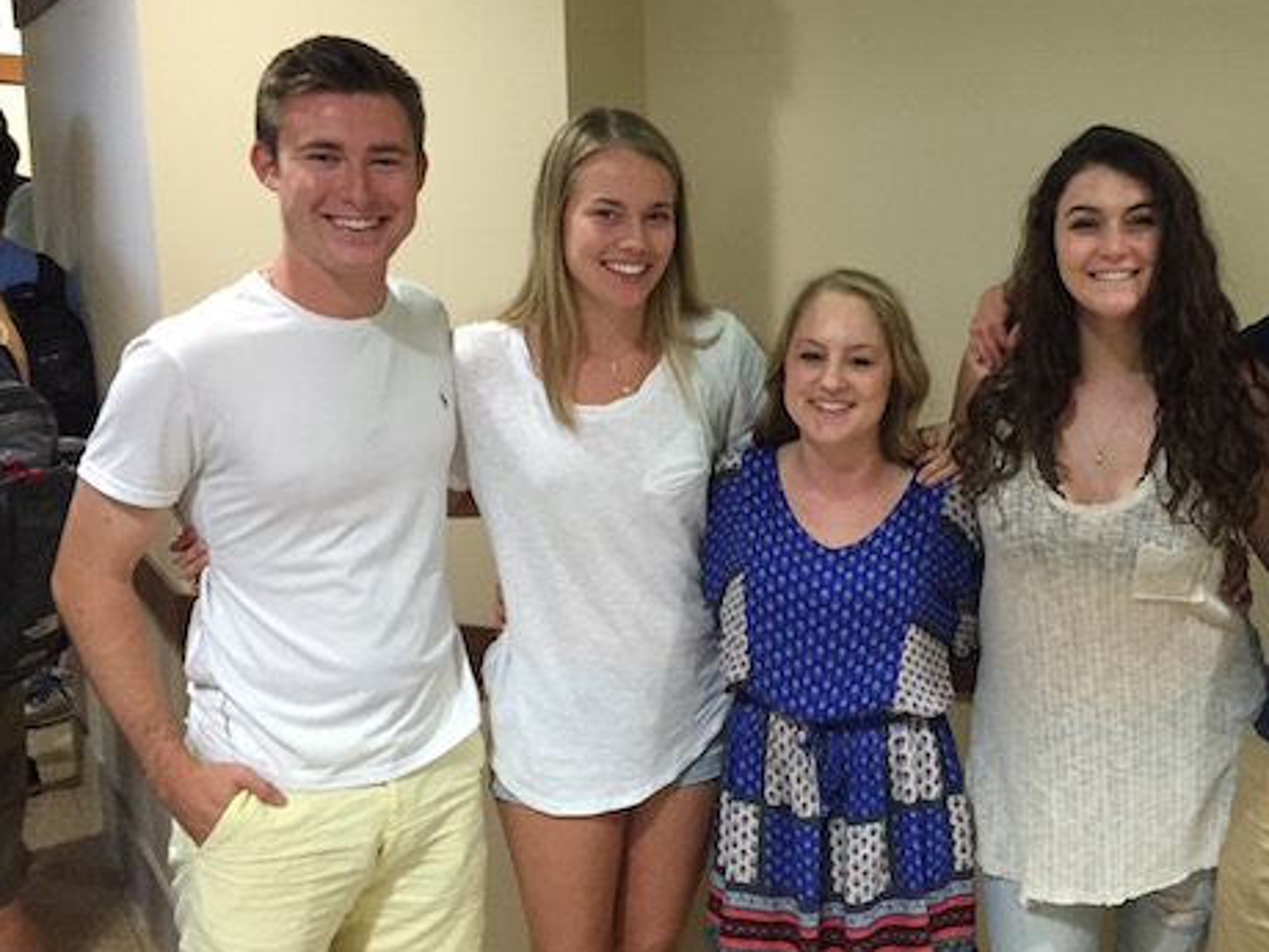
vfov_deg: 35.1
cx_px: 888
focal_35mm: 41
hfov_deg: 44.8
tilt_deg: -9.7
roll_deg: -1.3
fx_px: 1503
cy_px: 480
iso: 250
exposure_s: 1/24
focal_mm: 4.15
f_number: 2.2
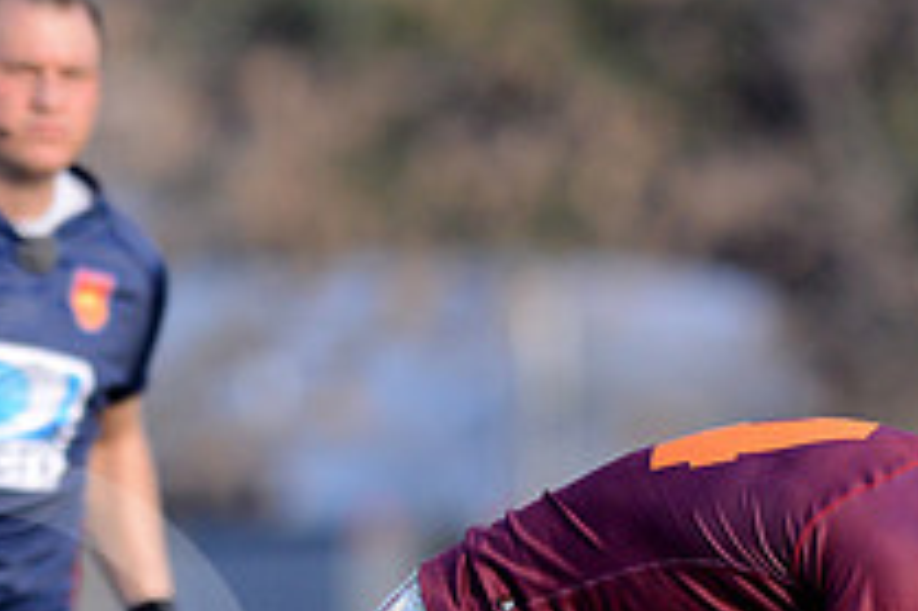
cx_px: 712
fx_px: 29734
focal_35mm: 1167
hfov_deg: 1.8
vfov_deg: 1.2
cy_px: 771
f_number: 4
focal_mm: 420
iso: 1100
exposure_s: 1/1600
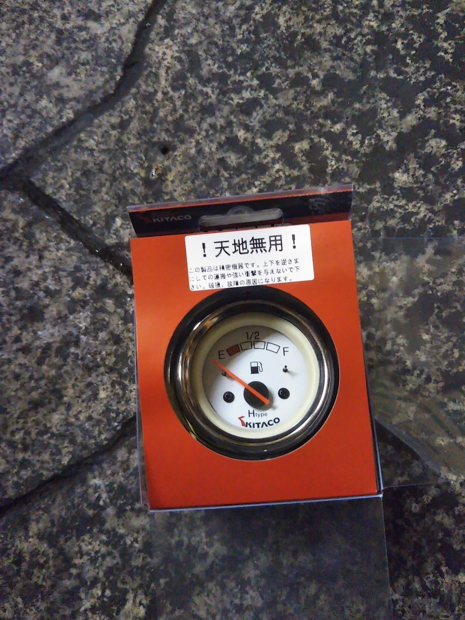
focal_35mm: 30
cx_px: 232
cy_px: 310
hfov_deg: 46.8
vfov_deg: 60.0
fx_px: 537
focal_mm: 4
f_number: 2.2
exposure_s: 1/23
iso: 836
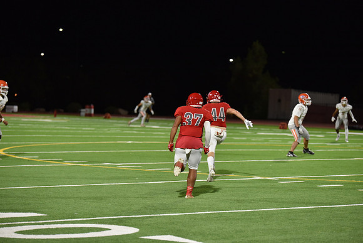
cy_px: 122
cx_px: 182
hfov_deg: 15.8
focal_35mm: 130
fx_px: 1311
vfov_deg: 10.6
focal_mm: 130
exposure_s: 1/500
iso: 2500
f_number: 2.8
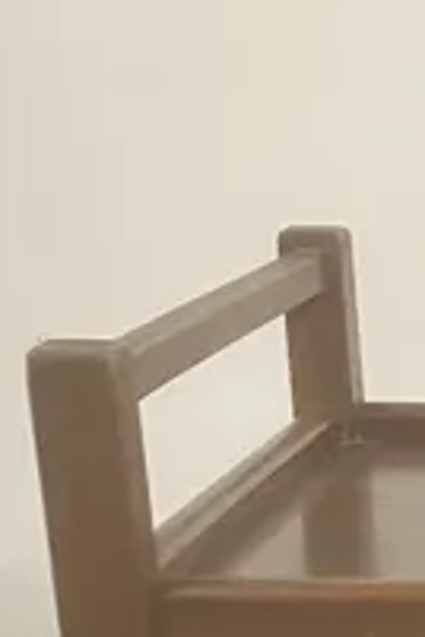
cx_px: 1088
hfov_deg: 8.3
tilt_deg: -23.0
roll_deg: -2.0
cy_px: 1106
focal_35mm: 148
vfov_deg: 12.7
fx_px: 2621
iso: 250
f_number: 1.8
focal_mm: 3.99
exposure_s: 1/50
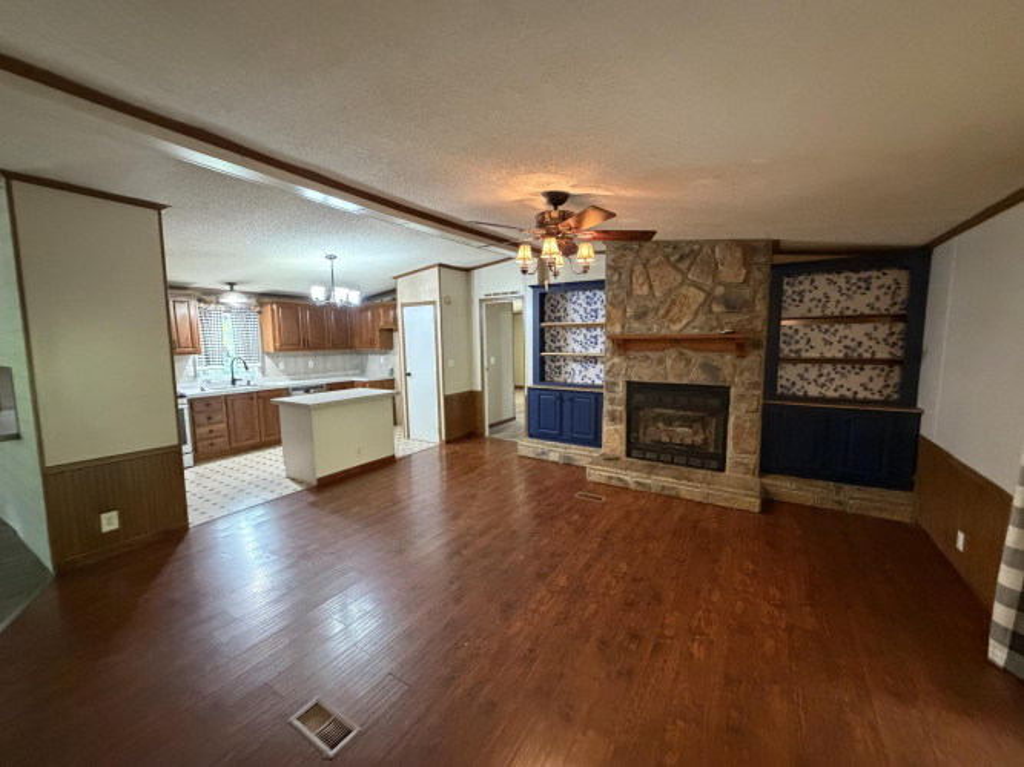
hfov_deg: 102.1
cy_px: 384
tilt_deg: -6.7
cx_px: 512
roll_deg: +0.8
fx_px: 414
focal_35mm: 14
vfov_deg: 85.7
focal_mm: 2.22
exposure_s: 1/60
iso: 1000
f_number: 2.2
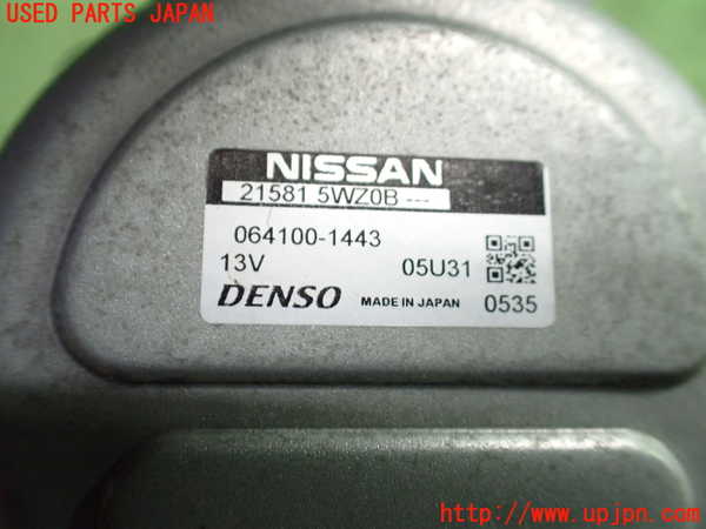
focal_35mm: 30
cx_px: 353
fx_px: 612
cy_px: 264
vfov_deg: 46.8
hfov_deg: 60.0
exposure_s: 1/80
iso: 800
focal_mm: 5.4
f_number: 2.3
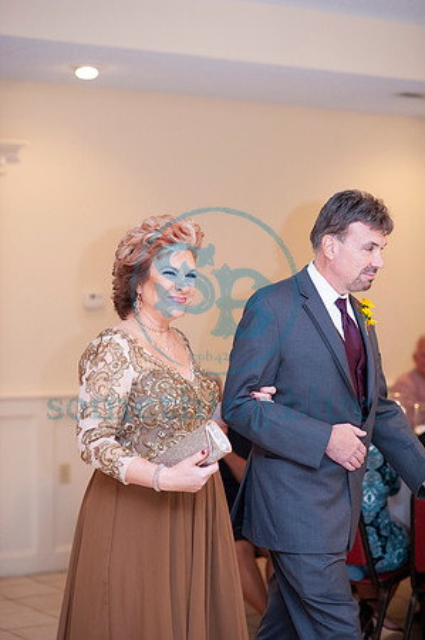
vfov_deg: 23.9
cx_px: 212
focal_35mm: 85
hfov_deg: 16.0
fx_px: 1509
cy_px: 320
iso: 1600
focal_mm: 85
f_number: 2.8
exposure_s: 1/160
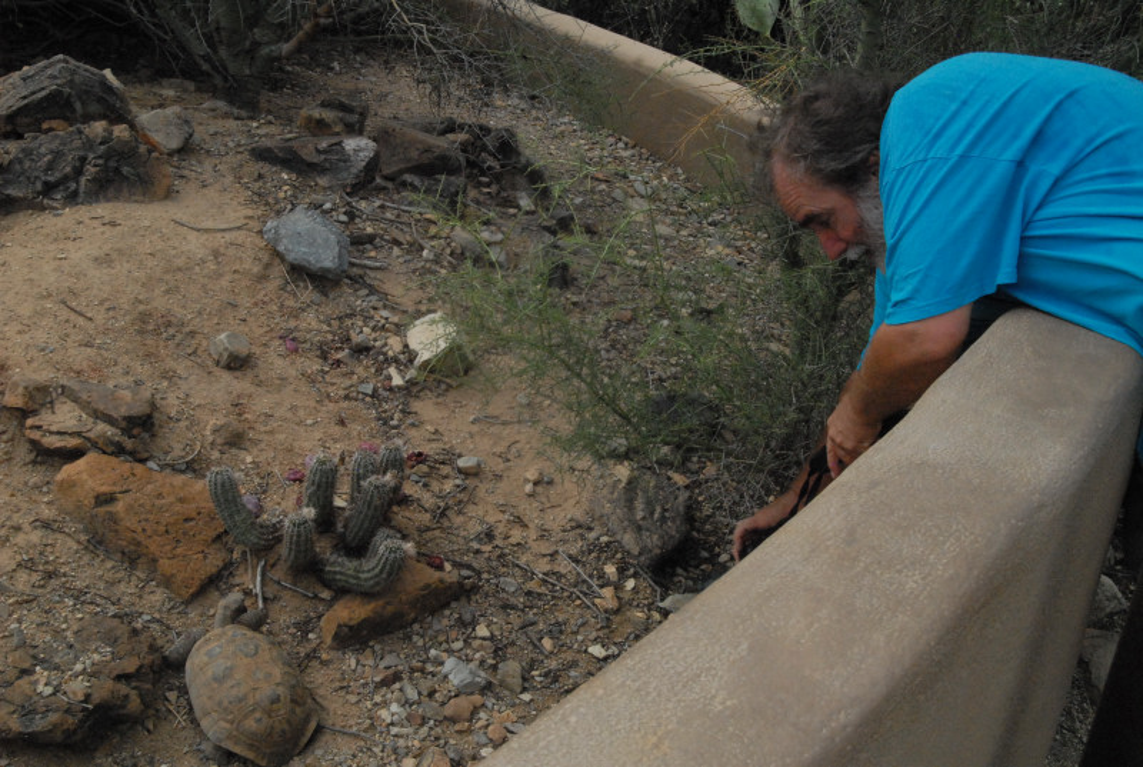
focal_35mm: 42
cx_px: 572
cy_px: 384
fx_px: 1336
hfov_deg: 46.3
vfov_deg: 32.0
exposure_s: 1/750
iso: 1600
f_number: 14
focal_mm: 28
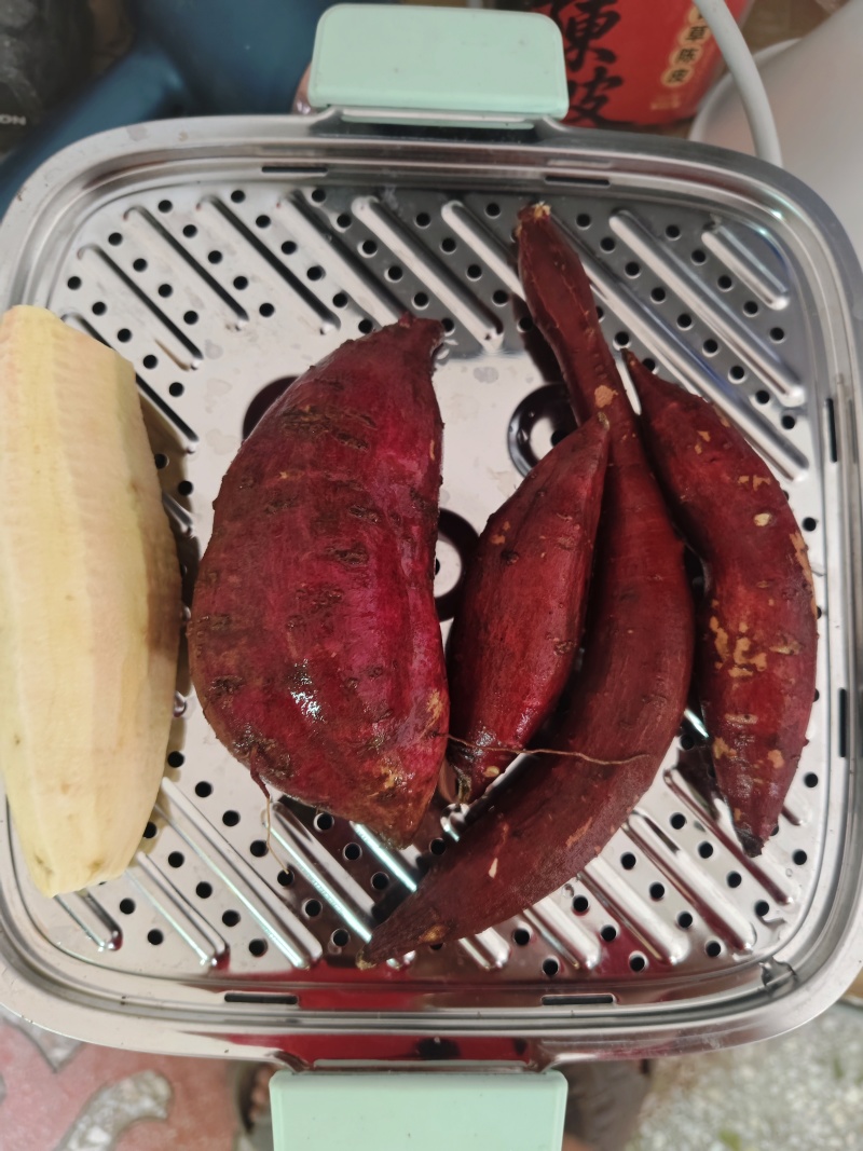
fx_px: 765
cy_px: 576
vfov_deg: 73.9
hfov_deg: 58.9
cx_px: 432
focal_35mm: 23
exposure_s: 1/20
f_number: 1.88
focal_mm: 5.56
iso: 494
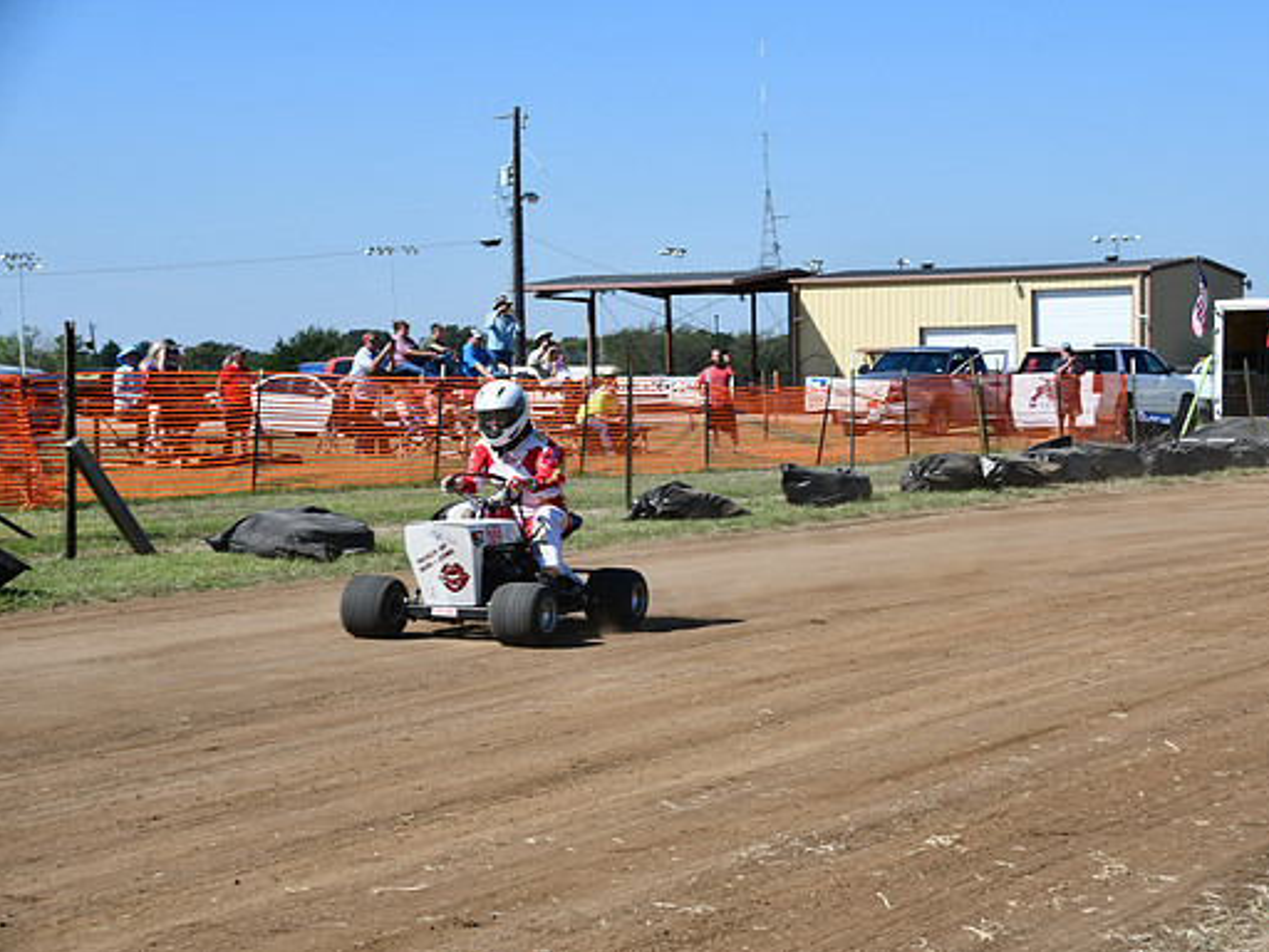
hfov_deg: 23.0
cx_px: 716
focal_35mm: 85
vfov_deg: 17.4
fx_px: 3116
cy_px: 477
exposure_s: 1/320
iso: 100
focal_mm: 52
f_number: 9
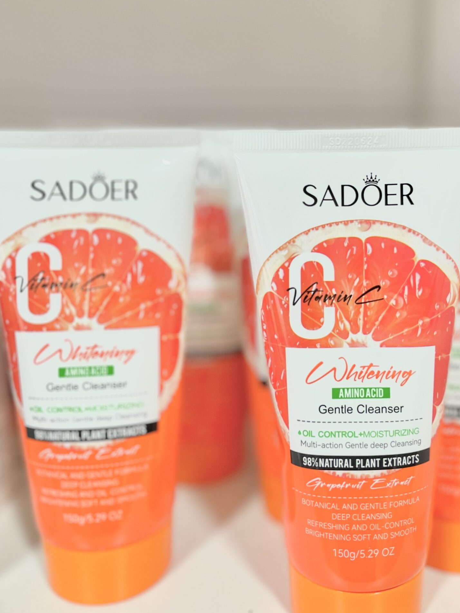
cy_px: 254
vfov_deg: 52.4
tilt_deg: -11.5
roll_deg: +1.5
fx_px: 620
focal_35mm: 35
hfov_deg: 40.2
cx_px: 304
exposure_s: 1/60
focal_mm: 4.2
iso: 200
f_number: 1.6
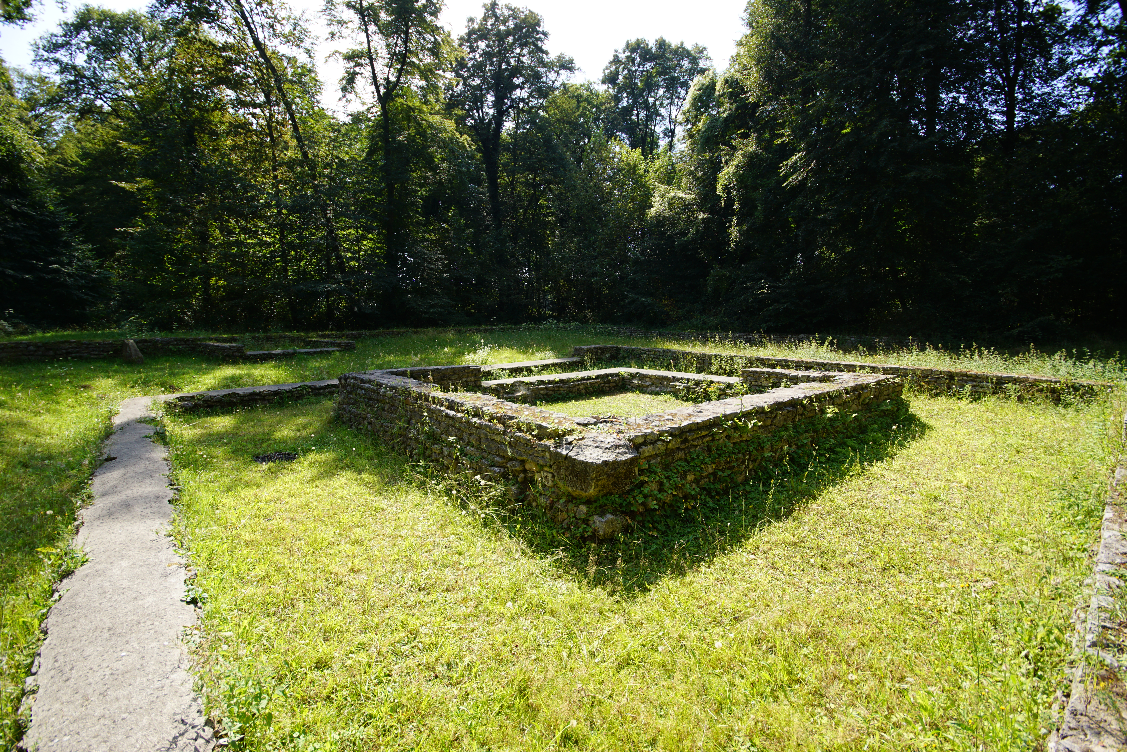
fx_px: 470
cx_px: 564
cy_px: 376
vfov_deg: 77.3
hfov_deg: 100.4
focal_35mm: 15
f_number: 6.3
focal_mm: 10
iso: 100
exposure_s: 1/100
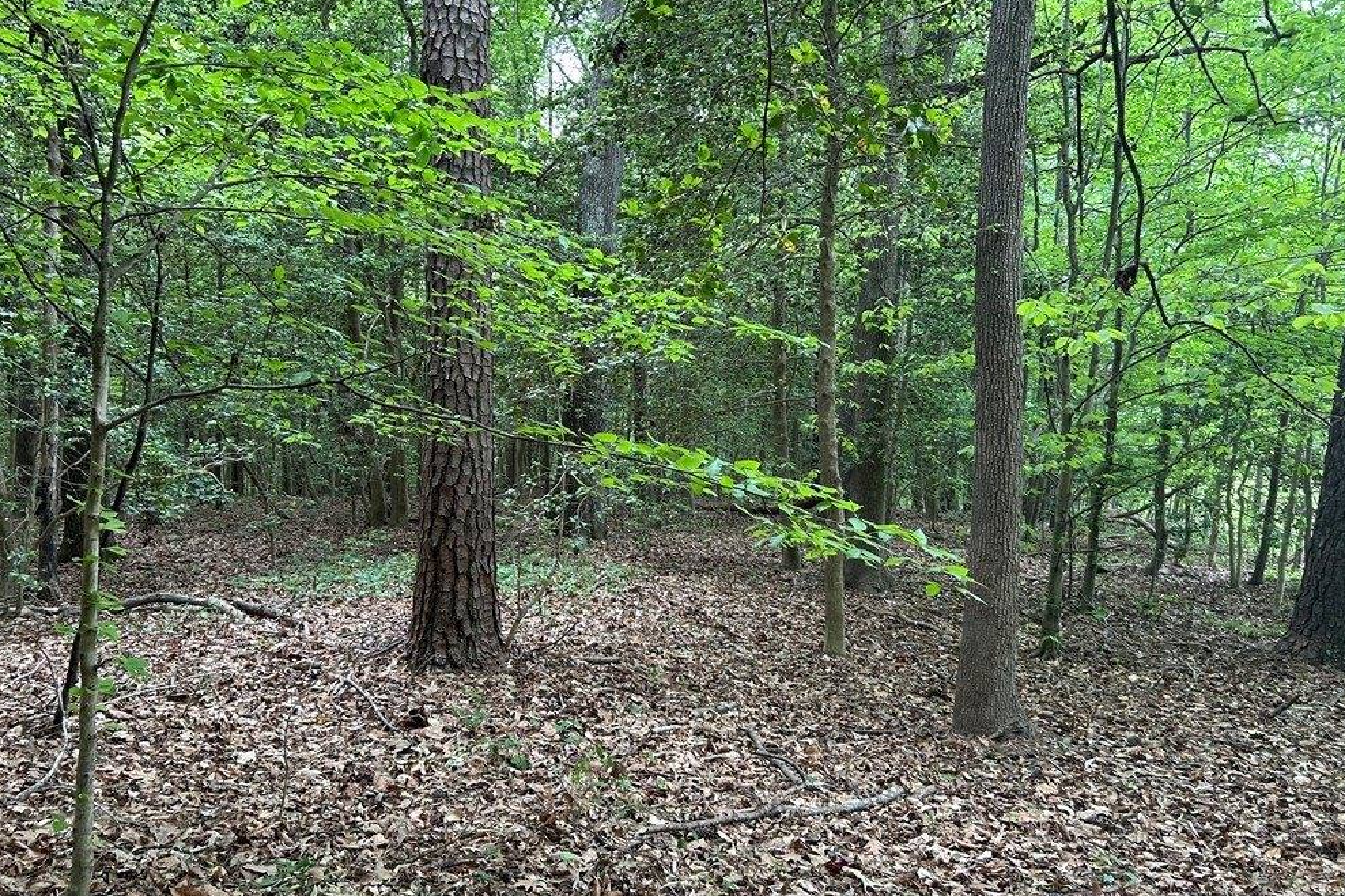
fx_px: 1046
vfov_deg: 46.4
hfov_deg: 65.5
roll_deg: -1.0
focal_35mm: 28
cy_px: 470
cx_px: 664
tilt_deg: -0.8
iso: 160
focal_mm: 5.7
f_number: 1.5
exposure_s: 1/60
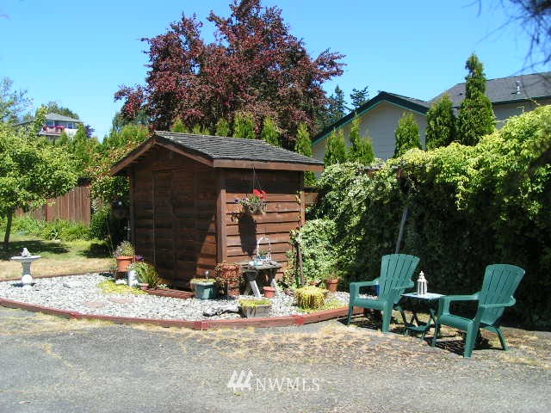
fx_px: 605
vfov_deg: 37.7
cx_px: 276
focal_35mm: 38
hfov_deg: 49.0
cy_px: 206
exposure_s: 1/200
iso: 50
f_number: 5.6
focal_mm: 5.8
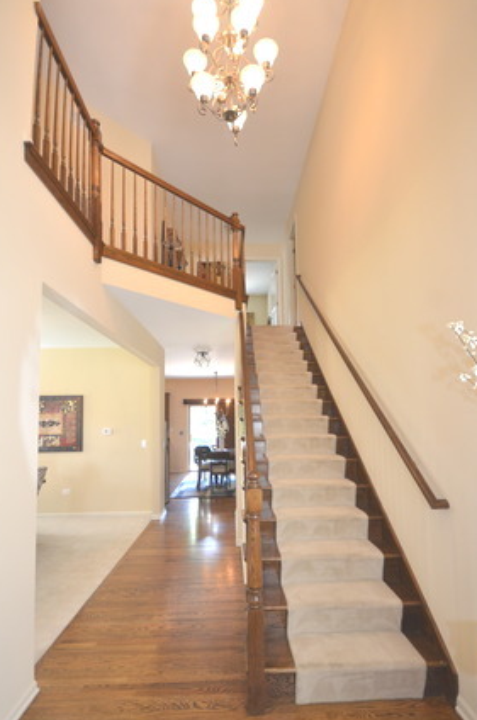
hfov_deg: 70.2
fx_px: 339
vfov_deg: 93.1
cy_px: 397
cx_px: 244
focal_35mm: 17
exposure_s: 1/50
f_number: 4
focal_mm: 10
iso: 800
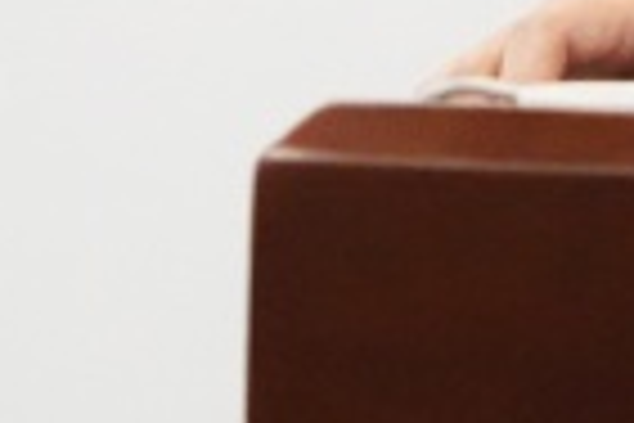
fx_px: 14088
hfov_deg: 2.6
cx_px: 1542
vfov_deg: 1.7
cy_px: -776
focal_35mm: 800
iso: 20000
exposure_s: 1/320
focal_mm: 113
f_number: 6.3
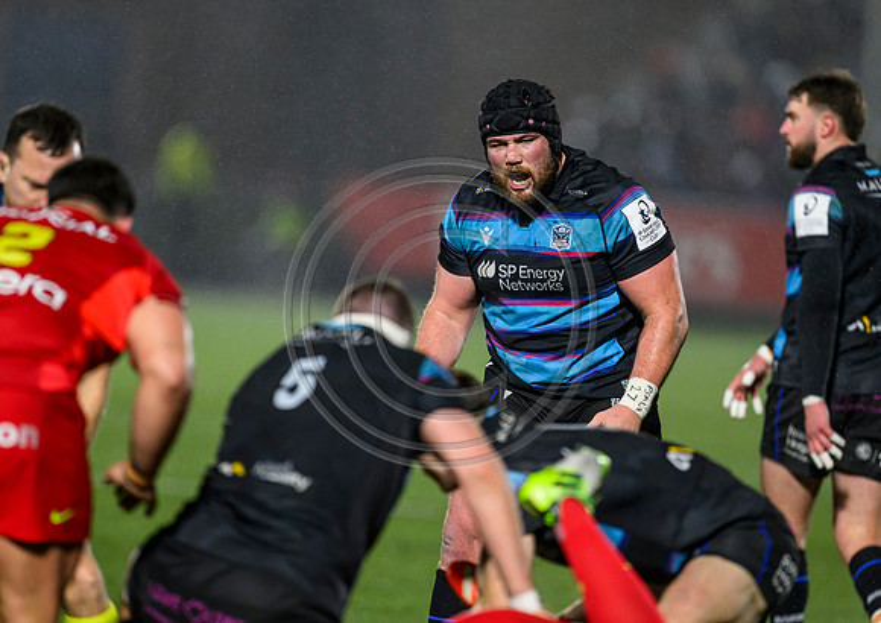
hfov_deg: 3.9
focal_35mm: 525
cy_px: 315
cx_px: 459
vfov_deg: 2.7
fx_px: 13092
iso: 3200
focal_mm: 400
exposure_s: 1/2000
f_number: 3.2
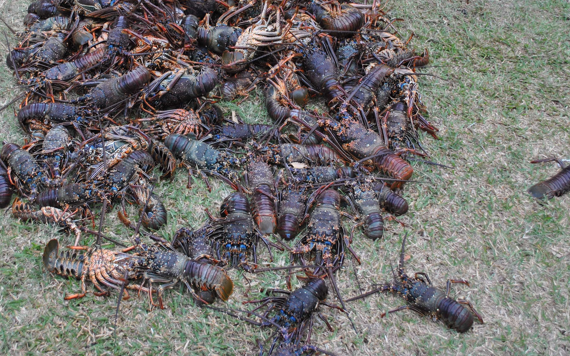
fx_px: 746
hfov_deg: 41.6
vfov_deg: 26.6
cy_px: 102
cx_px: 224
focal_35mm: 48
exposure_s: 1/80
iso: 200
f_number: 4.5
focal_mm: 22
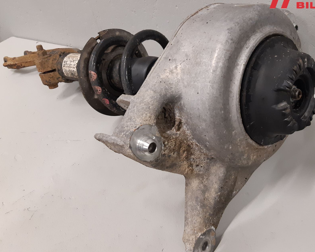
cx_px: 188
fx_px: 308
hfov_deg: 53.9
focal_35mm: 33
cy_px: 128
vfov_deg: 44.5
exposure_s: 1/50
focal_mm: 3.93
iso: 200
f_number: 1.7
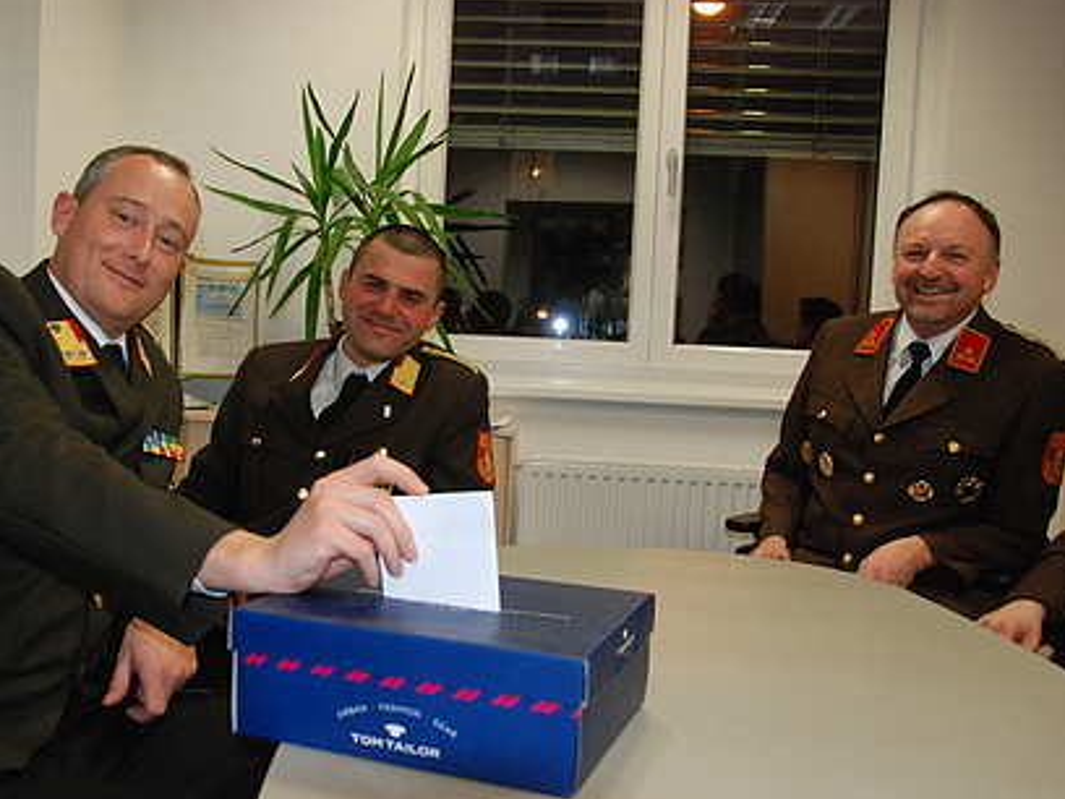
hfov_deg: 50.0
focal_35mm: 37
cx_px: 450
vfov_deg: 38.7
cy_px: 401
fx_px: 1138
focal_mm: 22
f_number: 5.6
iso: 1250
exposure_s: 1/60
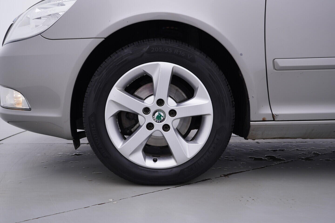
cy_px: 112
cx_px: 168
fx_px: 335
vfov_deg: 36.9
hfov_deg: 53.1
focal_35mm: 36
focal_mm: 24
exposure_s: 1/60
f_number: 4
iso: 125
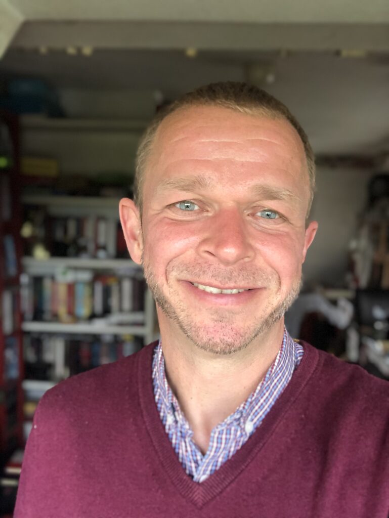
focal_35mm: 32
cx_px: 194
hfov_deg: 44.2
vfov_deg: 56.8
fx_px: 479
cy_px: 259
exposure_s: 1/30
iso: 100
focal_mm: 2.87
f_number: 2.2
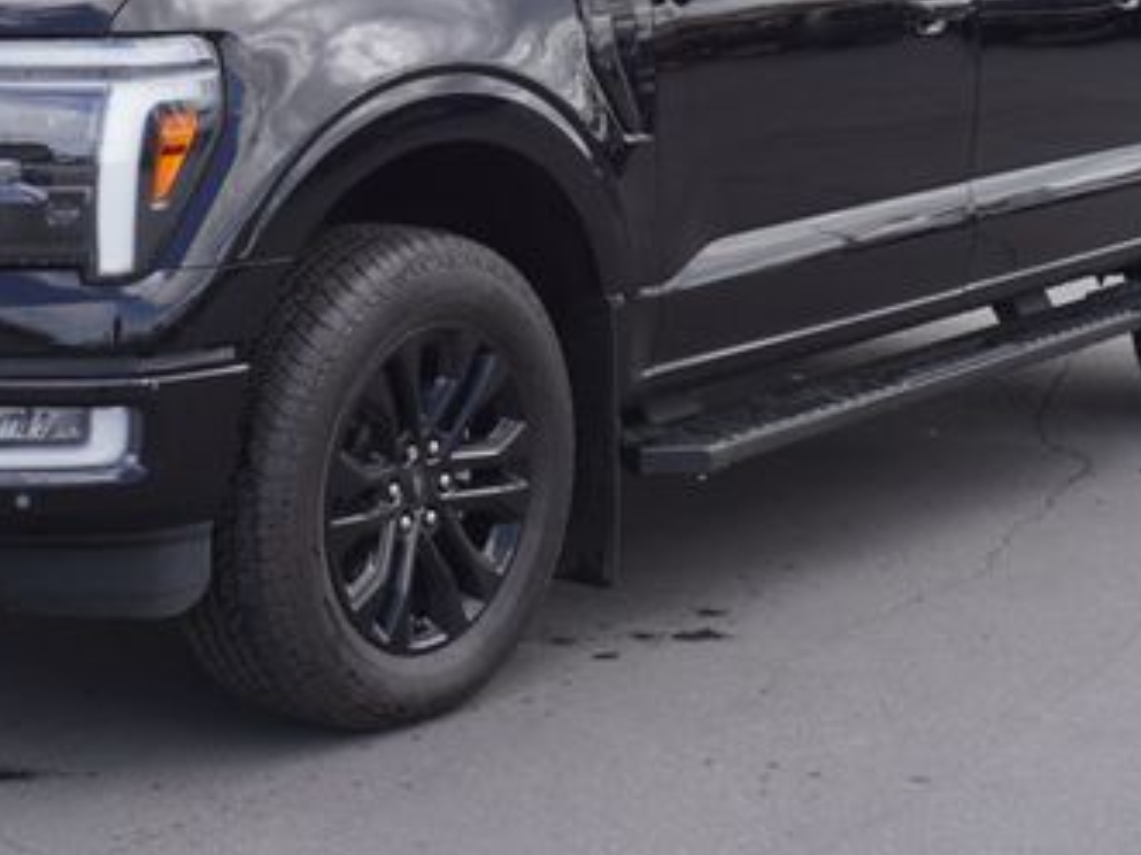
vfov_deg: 18.1
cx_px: 407
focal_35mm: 81
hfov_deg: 24.1
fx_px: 2667
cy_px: 214
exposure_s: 1/125
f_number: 6.3
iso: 100
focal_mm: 29
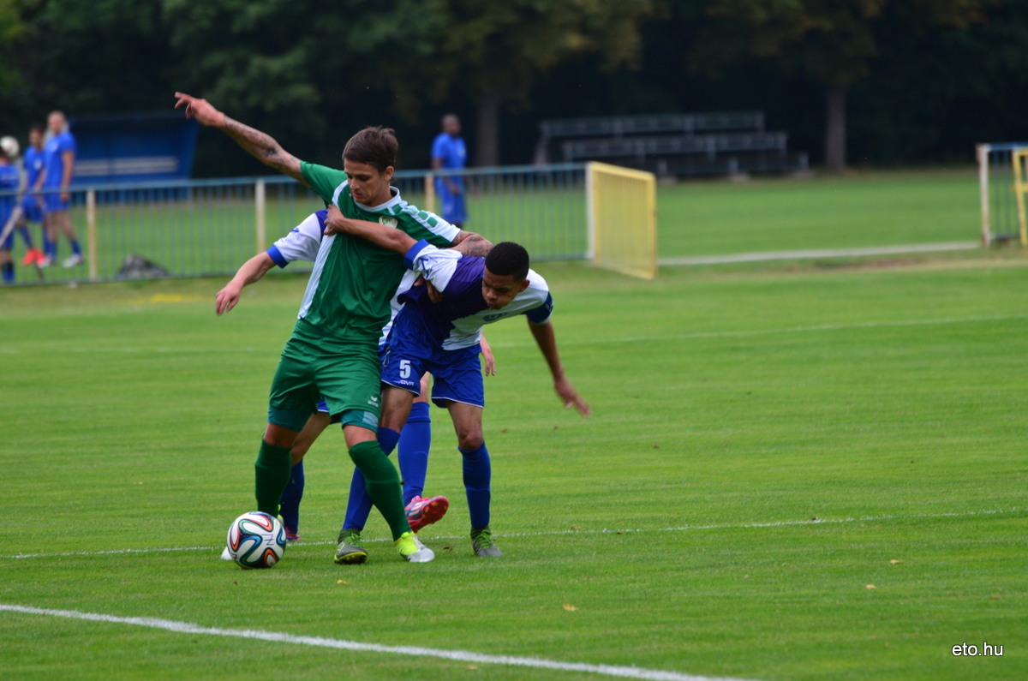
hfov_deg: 4.6
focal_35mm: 450
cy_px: 340
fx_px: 12824
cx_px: 514
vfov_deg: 3.0
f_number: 5.6
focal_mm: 300
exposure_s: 1/250
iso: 320
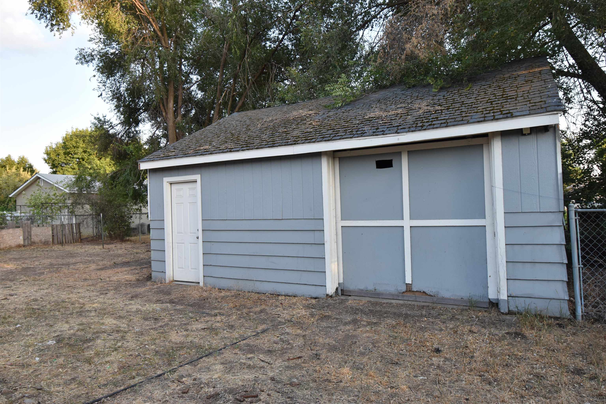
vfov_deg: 56.1
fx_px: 379
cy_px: 202
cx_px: 303
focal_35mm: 22
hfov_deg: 77.3
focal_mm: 15
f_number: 8
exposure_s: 1/200
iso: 400
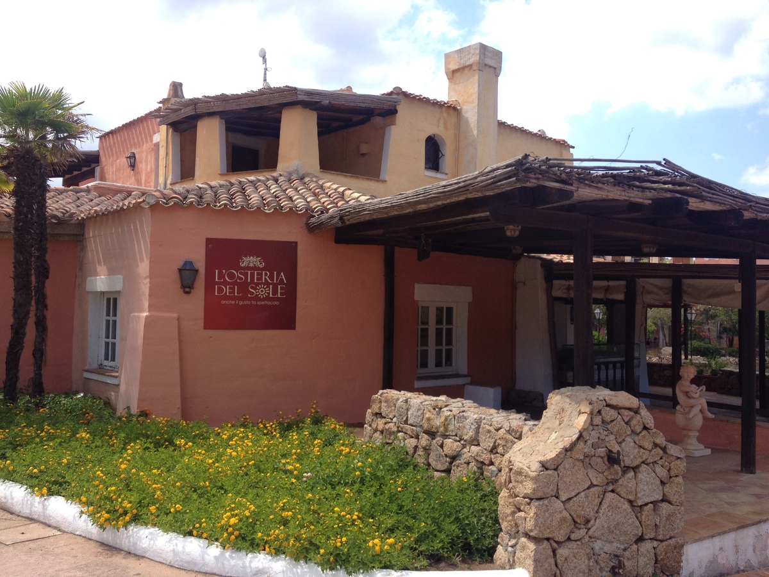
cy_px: 288
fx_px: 778
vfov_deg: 40.7
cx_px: 384
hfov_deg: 52.6
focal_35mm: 35
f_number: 2.4
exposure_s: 1/812
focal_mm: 4.28
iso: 50
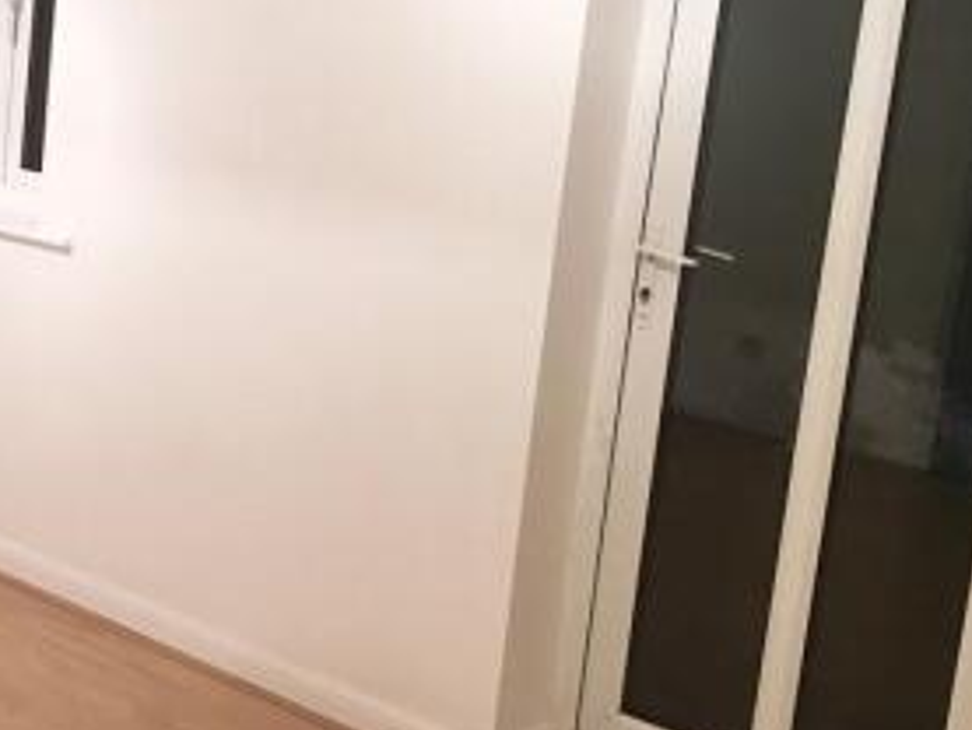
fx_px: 1714
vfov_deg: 23.9
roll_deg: -4.4
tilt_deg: -9.4
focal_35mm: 61
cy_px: 226
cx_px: -2
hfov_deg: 29.5
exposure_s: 1/33
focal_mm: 4.15
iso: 50
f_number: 2.2
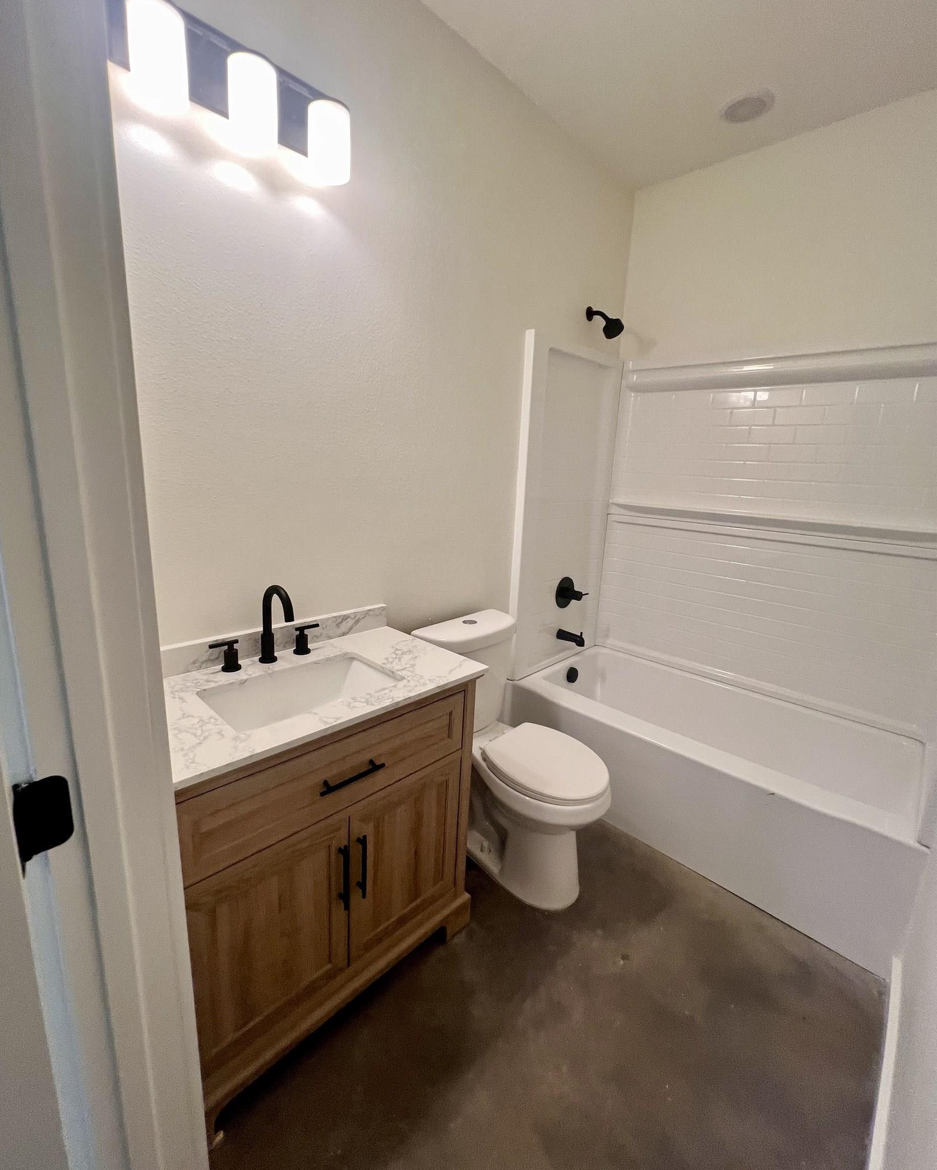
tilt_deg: -11.4
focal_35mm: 14
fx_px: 485
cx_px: 453
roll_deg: -1.5
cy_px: 576
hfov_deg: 88.0
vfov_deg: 100.7
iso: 160
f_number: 1.8
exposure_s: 1/120
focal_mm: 1.57
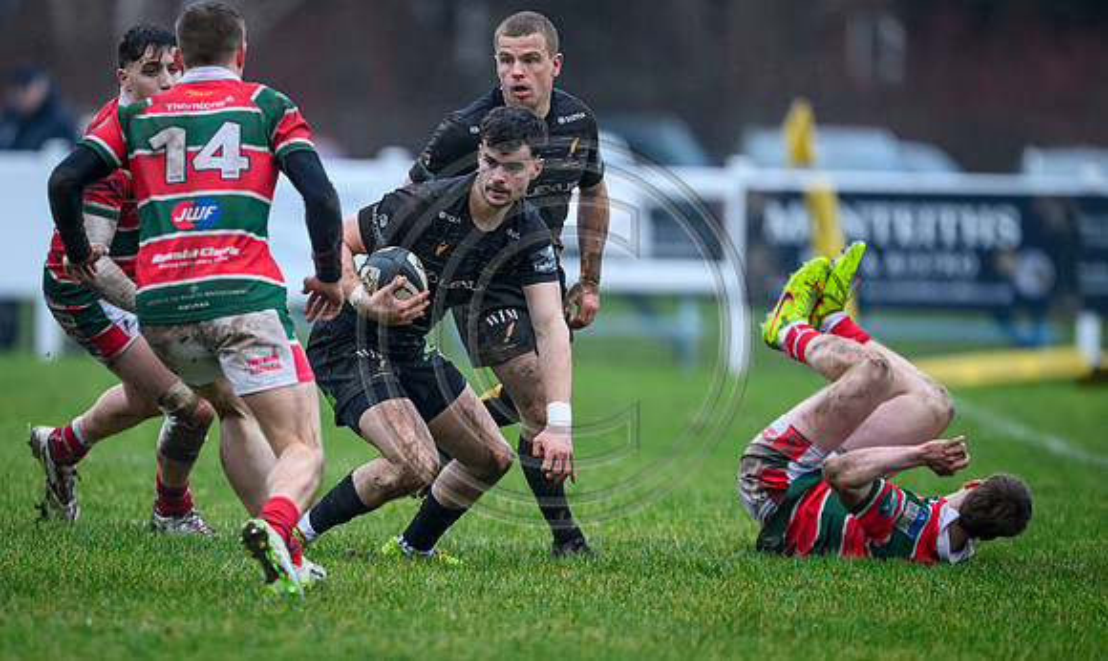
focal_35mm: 676
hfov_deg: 3.1
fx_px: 20156
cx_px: 460
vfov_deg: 1.9
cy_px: 432
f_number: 4
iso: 3200
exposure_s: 1/1600
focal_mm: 560
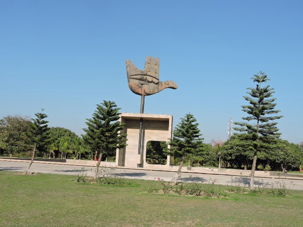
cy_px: 114
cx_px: 152
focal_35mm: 35
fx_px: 306
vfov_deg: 40.7
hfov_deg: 52.6
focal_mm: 6.3
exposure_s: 1/1000
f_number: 3.8
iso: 100
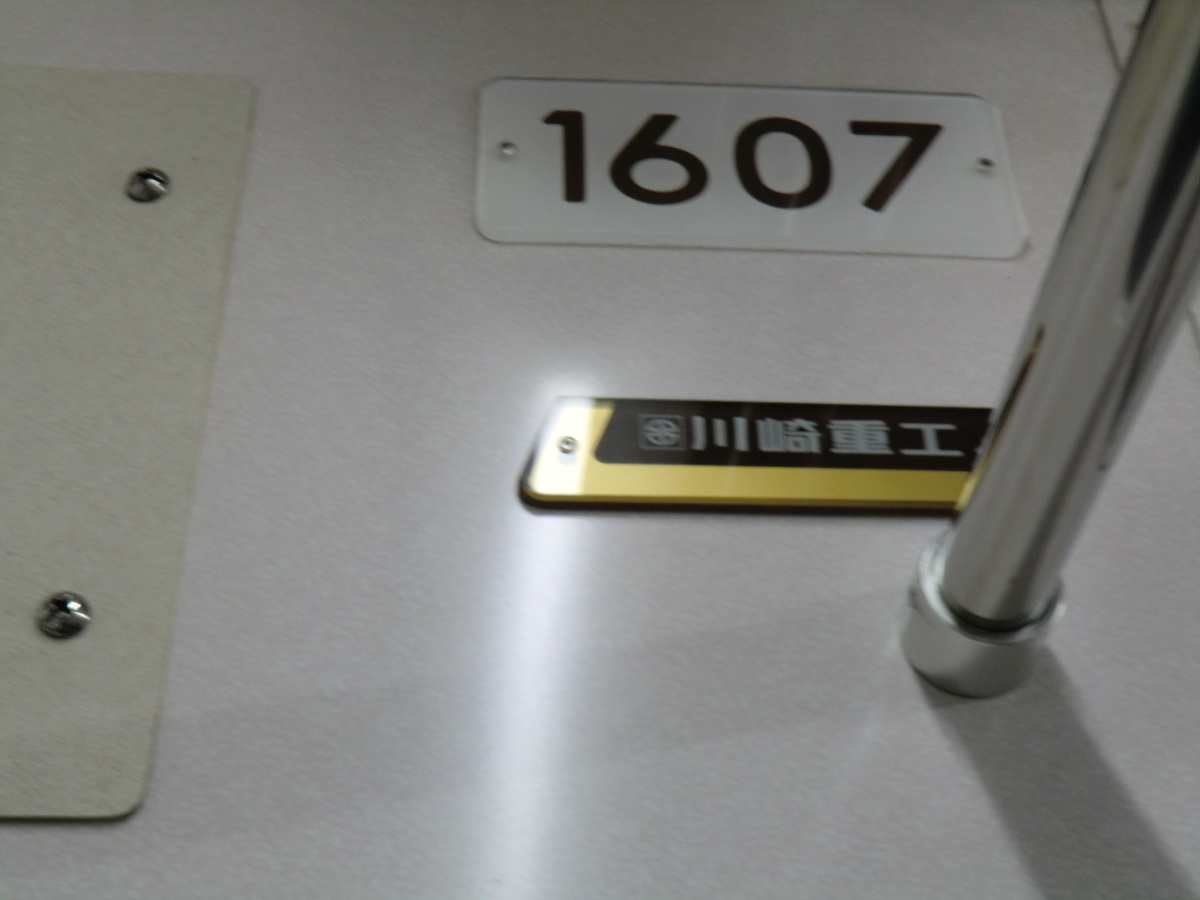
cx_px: 600
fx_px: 1629
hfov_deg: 40.4
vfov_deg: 30.9
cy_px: 450
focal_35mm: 47
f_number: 4
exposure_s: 1/60
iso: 160
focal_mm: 8.4
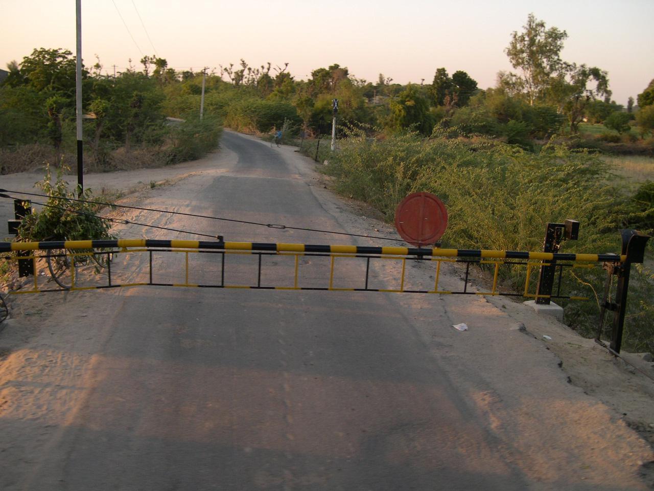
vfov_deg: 37.7
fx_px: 718
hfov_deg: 49.0
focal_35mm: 38
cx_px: 327
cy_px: 246
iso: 100
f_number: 2.8
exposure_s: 1/206
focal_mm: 8
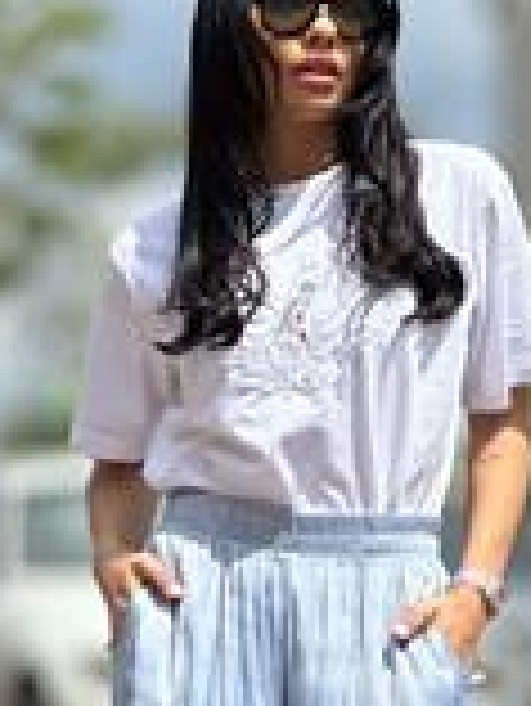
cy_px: 740
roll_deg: +0.8
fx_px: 4126
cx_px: 284
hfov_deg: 7.4
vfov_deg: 9.7
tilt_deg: +2.1
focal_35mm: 202
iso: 32
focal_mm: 9
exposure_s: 1/803
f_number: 2.8
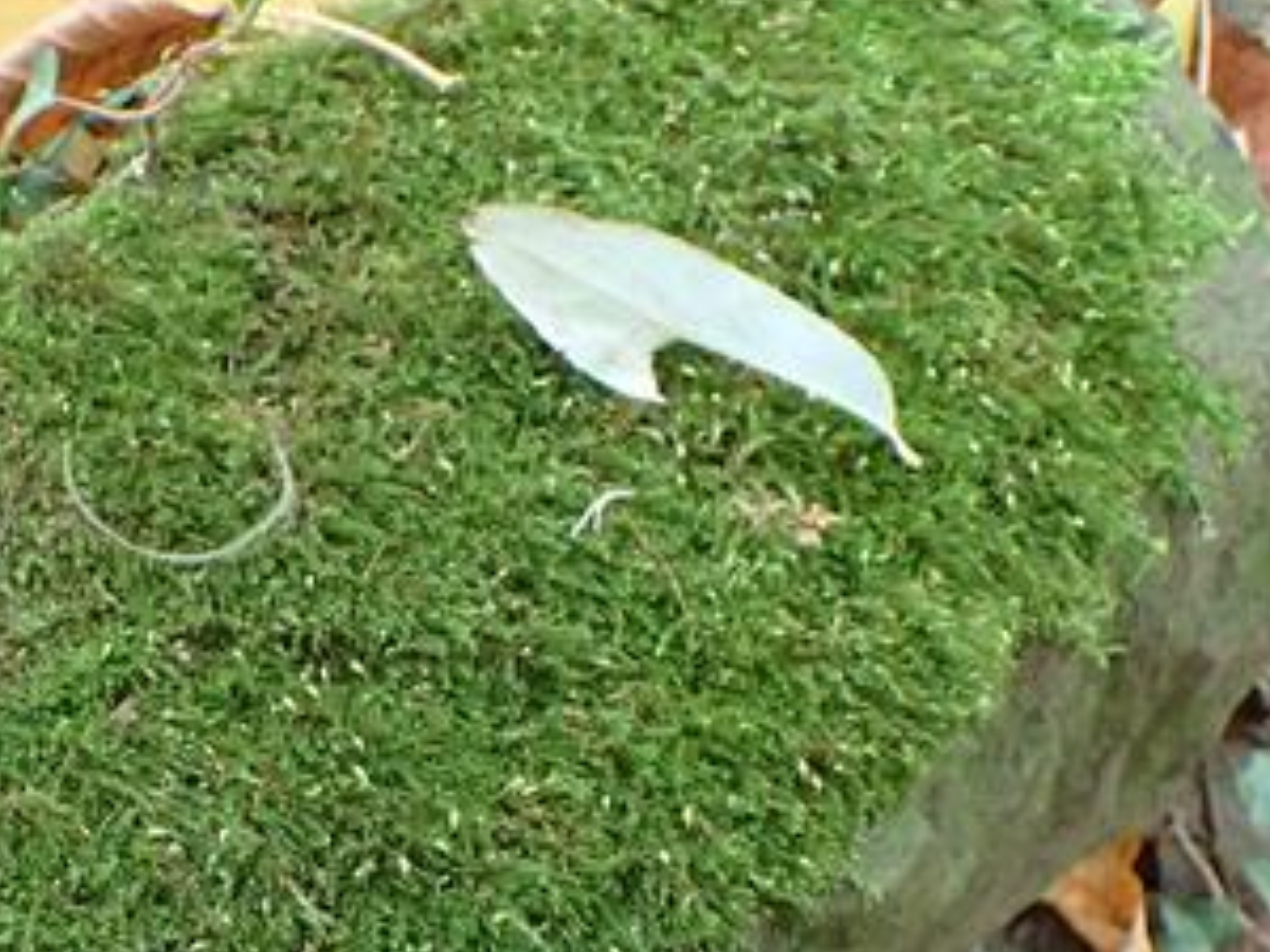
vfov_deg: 22.6
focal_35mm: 64
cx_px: 292
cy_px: 757
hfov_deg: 29.7
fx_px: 2348
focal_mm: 5.5
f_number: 2.3
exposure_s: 1/80
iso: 800
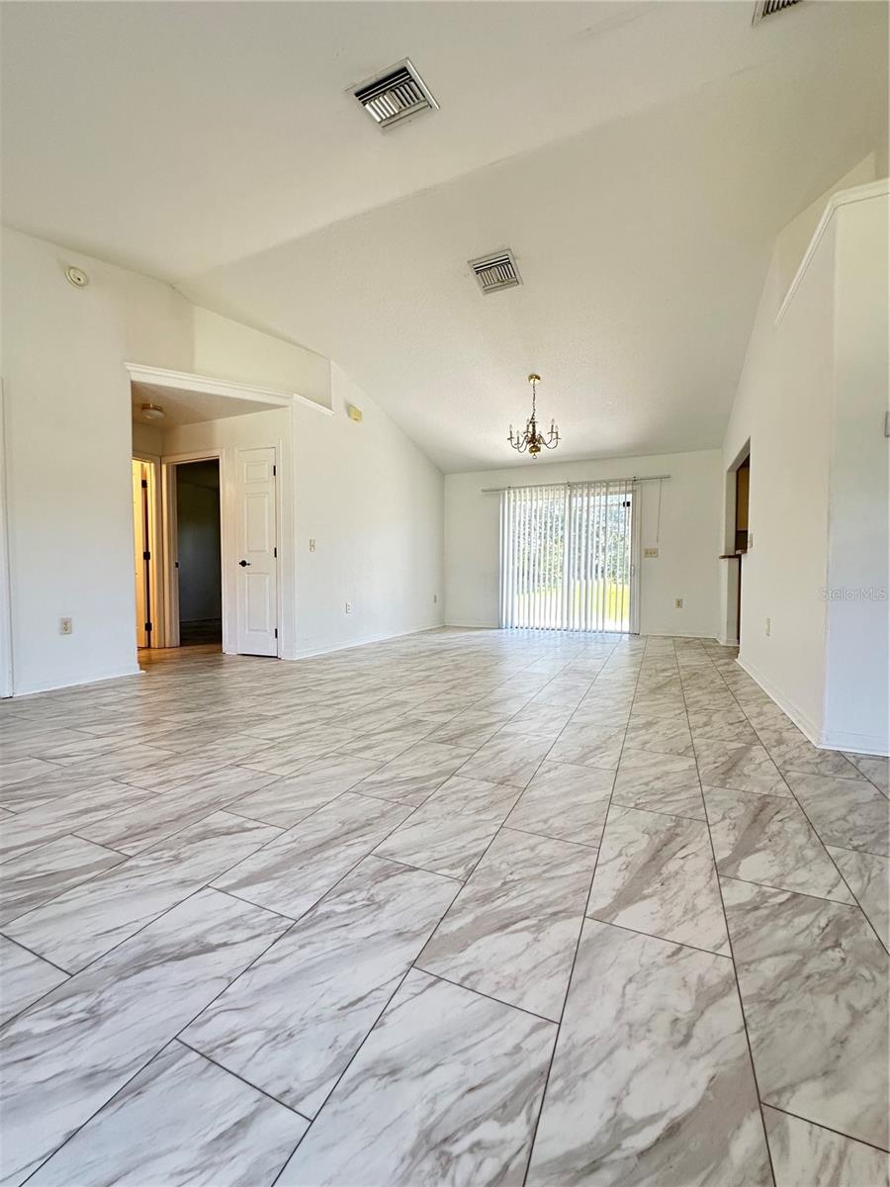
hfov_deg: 85.7
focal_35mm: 14
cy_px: 594
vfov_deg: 102.1
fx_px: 480
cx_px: 445
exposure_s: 1/120
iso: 200
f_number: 2.2
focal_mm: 2.22
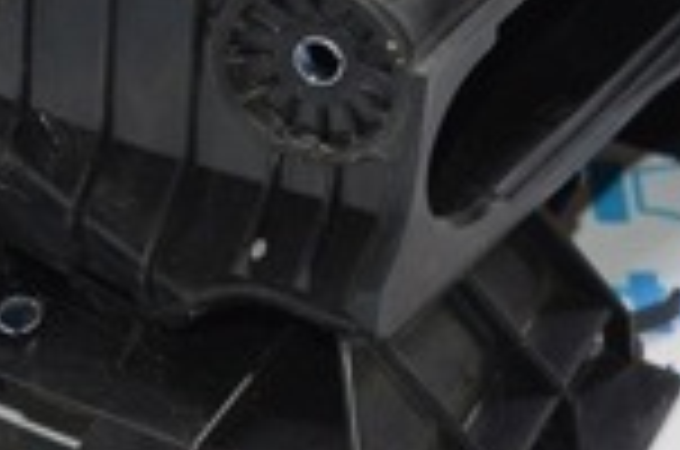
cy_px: 43
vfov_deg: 8.9
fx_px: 2884
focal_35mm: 153
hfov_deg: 13.4
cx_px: 243
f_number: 4
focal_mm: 24
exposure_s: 1/60
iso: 450
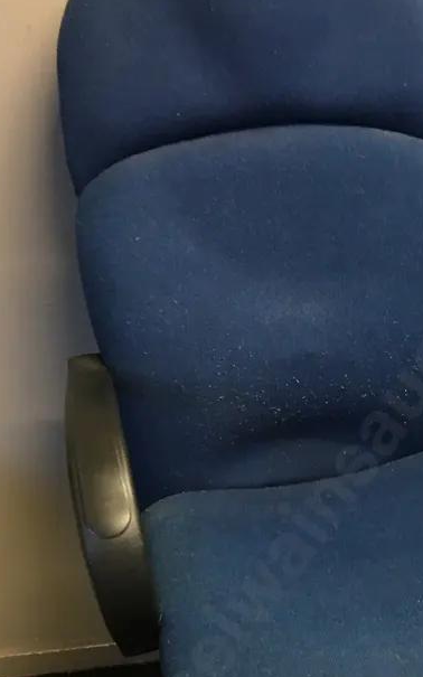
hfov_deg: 24.4
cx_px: 347
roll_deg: +0.7
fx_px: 959
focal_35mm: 52
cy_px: 477
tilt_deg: -29.5
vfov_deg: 38.2
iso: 100
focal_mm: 4.15
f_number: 2.2
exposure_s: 1/17
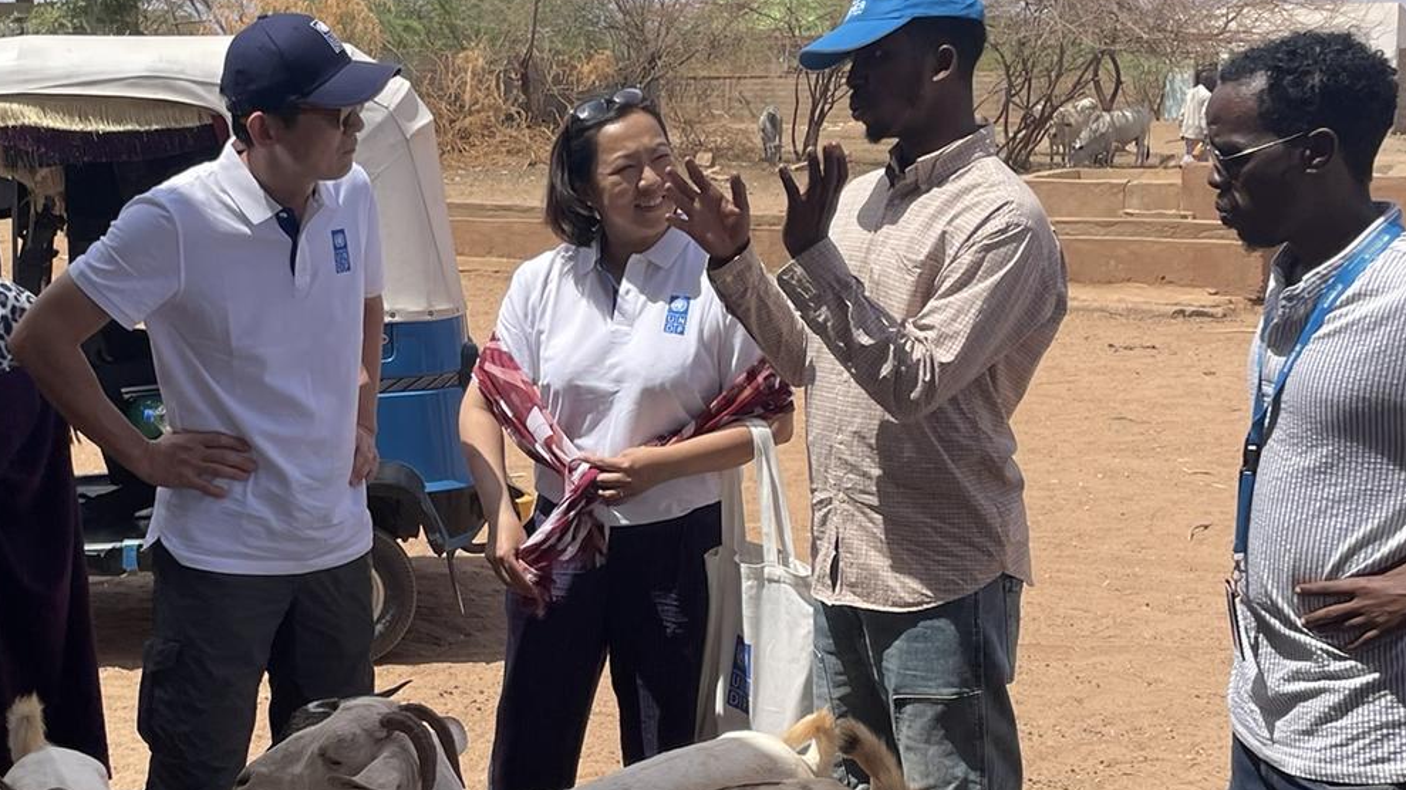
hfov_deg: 37.5
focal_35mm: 55
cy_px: 344
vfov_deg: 21.8
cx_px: 483
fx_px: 2050
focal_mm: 4.2
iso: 32
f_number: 1.6
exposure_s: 1/3861
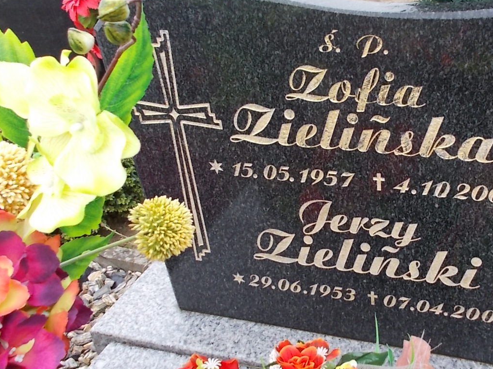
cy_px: 170
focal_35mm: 41
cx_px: 345
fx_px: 584
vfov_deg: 35.1
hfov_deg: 44.8
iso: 125
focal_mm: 4.6
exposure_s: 1/25
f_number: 3.2
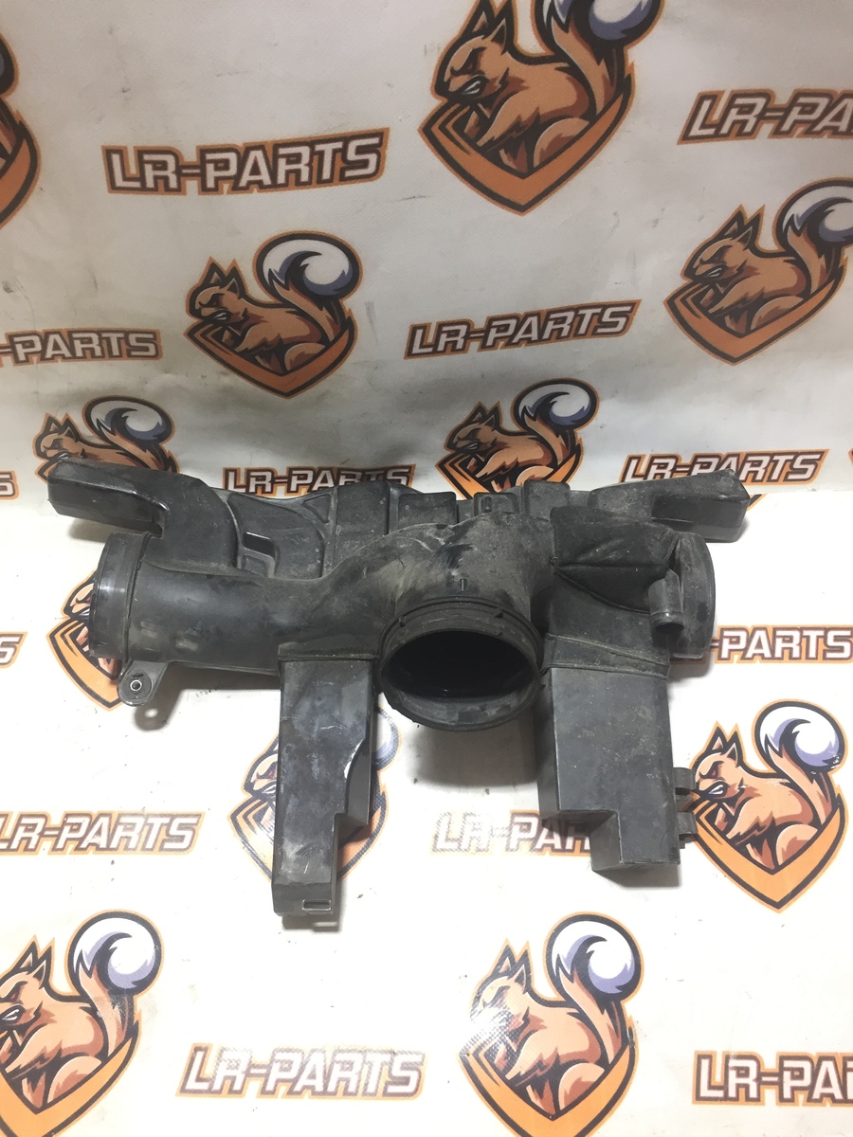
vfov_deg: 61.7
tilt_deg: -62.8
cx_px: 426
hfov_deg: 48.2
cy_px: 568
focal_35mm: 29
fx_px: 953
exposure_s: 1/33
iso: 50
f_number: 2.2
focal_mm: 4.15
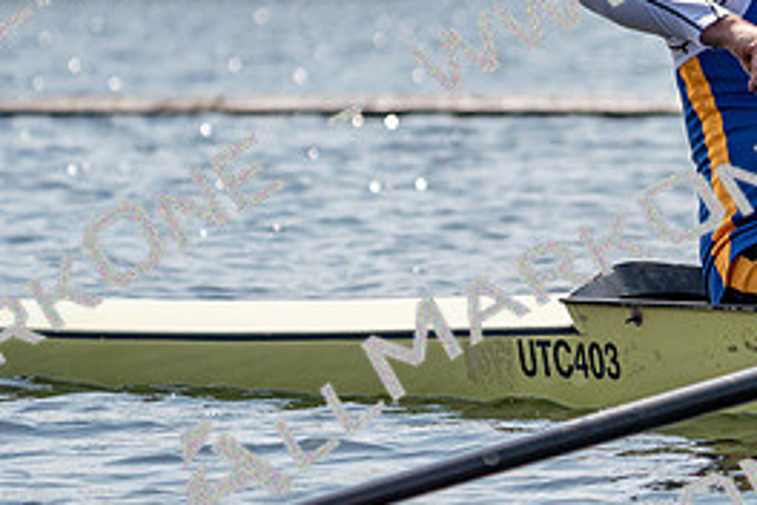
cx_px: 763
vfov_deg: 3.1
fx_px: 9230
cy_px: 102
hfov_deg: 4.7
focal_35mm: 439
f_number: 5.6
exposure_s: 1/1600
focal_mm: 200
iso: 160
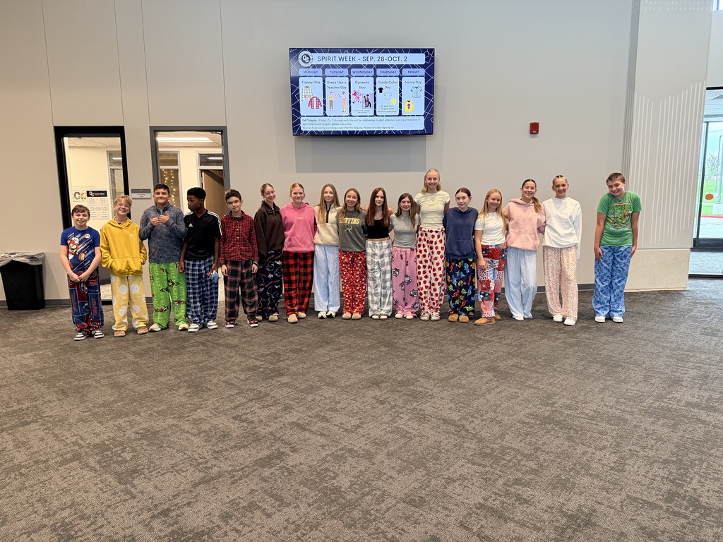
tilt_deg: -9.4
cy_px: 271
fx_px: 501
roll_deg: +0.7
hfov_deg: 71.6
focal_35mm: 24
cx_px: 362
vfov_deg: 56.8
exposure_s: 1/50
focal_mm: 6.76
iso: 320
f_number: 1.78
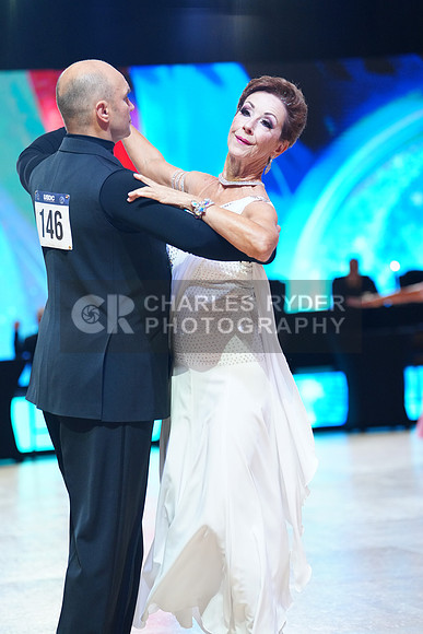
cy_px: 317
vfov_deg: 19.6
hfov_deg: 13.2
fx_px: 1832
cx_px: 212
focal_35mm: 104
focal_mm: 104
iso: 2000
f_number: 2.8
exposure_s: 1/500
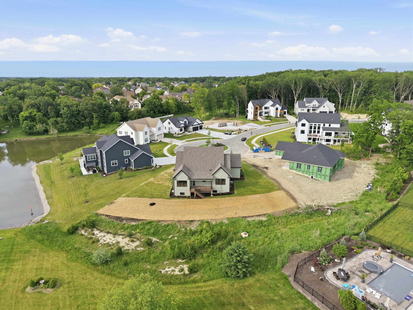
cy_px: 155
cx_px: 206
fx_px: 286
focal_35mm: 24
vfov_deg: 56.8
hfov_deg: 71.6
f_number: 1.8
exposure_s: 1/2500
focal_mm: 8.7
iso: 250
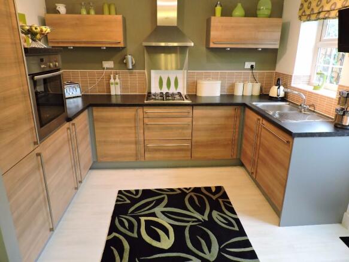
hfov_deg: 71.6
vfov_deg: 56.8
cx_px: 174
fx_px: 242
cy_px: 131
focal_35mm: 24
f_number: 3
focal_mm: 4.3
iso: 400
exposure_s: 1/25
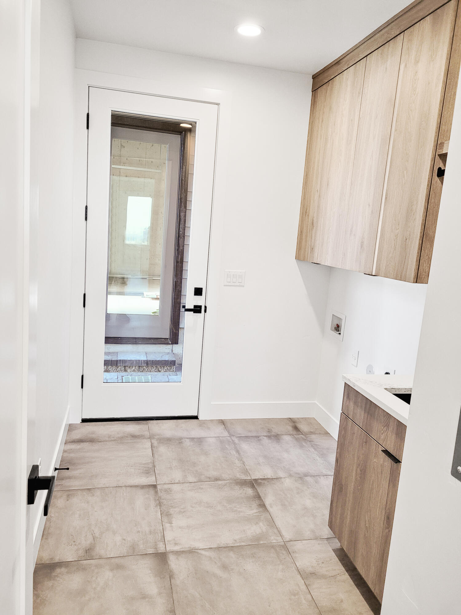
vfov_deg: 67.3
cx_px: 230
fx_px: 462
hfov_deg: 53.1
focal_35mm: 26
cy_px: 308
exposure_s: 1/120
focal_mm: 5.4
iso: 200
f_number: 1.8
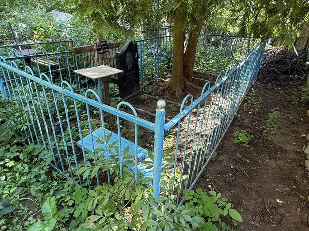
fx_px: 187
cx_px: 158
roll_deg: +0.1
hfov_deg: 79.0
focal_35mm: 21
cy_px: 105
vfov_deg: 63.3
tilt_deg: -29.9
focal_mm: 2.22
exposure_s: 1/99
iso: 200
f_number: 2.2
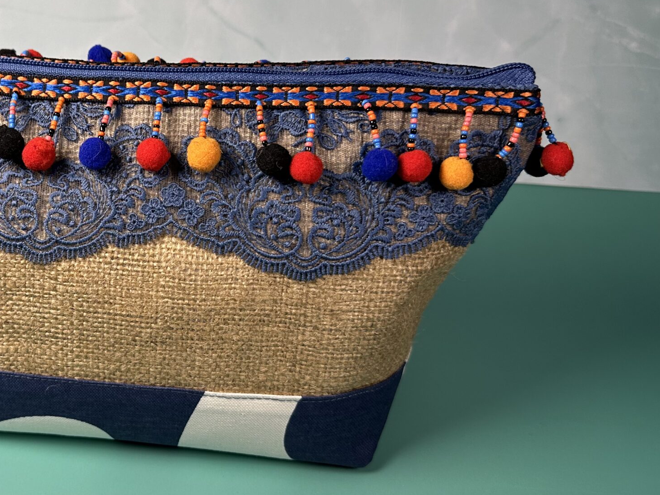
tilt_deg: -38.0
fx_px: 801
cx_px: 134
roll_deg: -0.6
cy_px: 254
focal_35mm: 42
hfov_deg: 42.8
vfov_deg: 34.3
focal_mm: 6.86
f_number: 1.78
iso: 100
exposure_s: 1/121
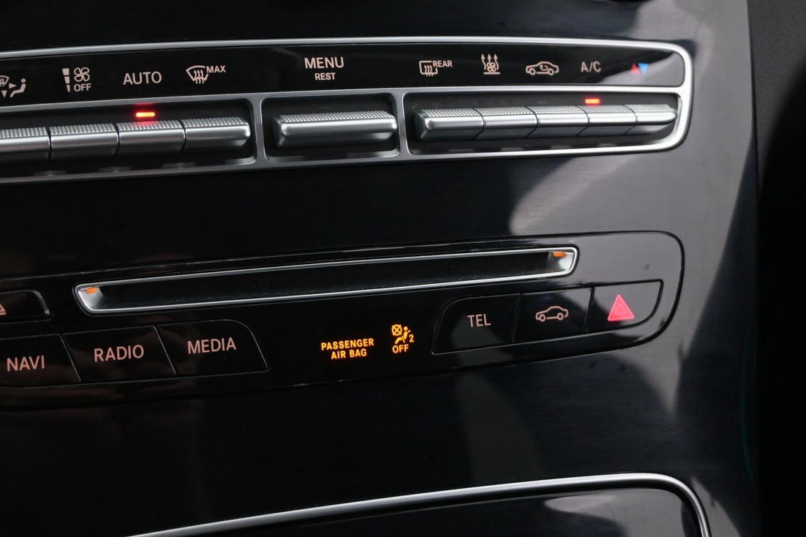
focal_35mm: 51
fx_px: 1136
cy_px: 146
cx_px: 309
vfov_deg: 26.3
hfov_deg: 38.9
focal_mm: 23
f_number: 4.2
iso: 2500
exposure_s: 1/50
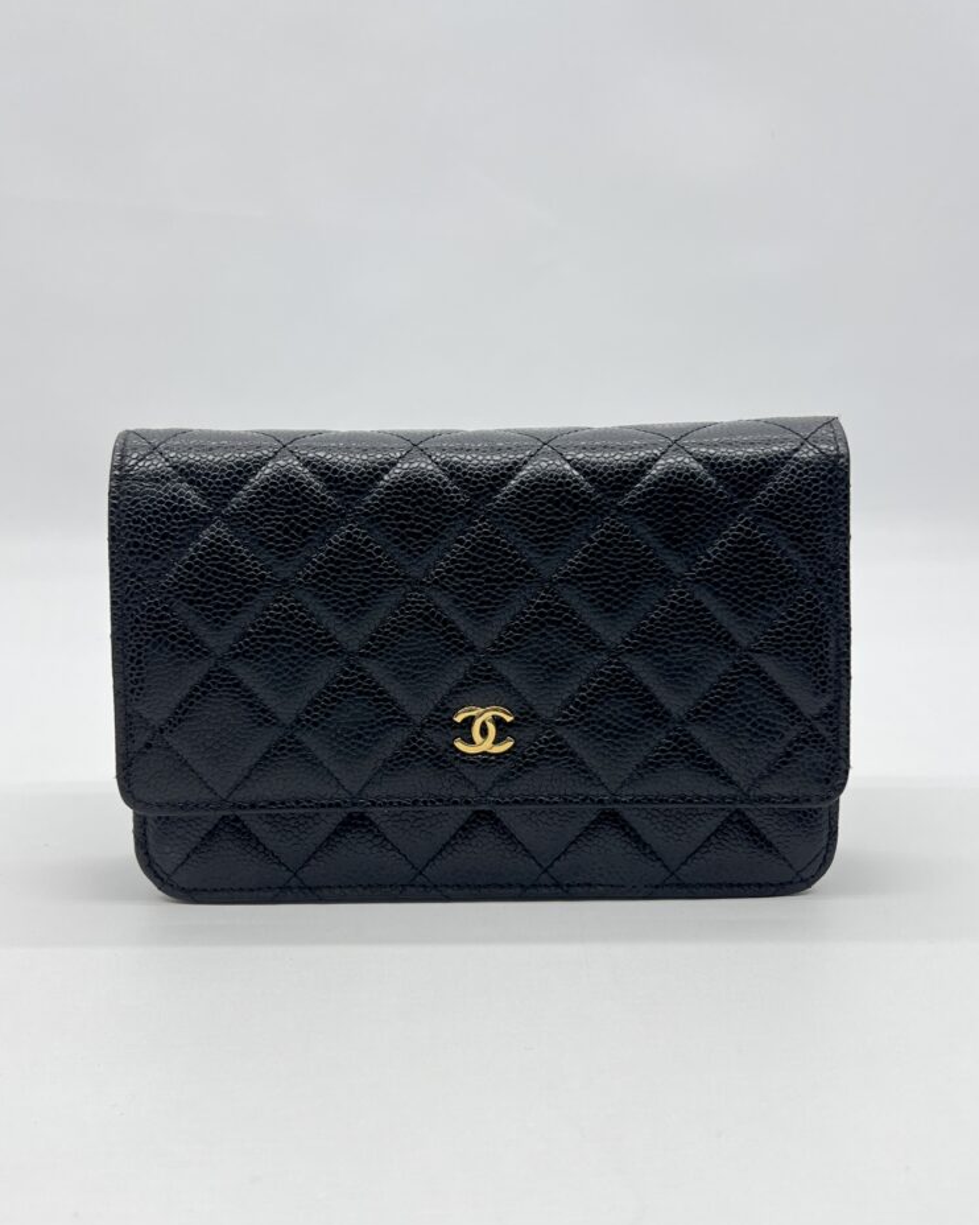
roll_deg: +0.5
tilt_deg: -14.9
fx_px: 1014
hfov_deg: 51.5
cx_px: 484
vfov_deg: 62.1
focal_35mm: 28
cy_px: 663
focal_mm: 5.7
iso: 32
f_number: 1.5
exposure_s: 1/143
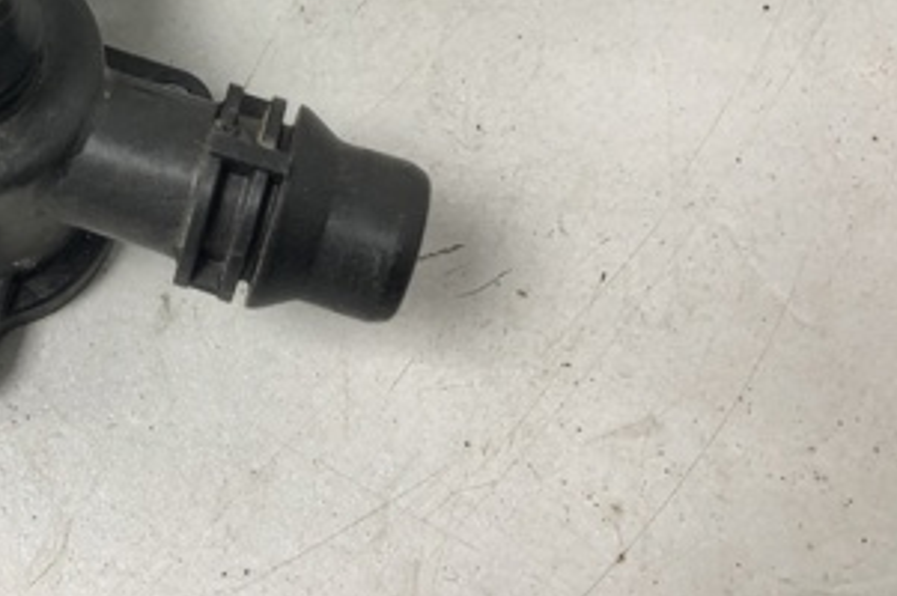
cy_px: -101
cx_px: 18
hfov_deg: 30.3
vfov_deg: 20.6
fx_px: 1543
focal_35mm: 62
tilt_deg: -60.8
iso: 40
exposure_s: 1/20
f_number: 1.8
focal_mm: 4
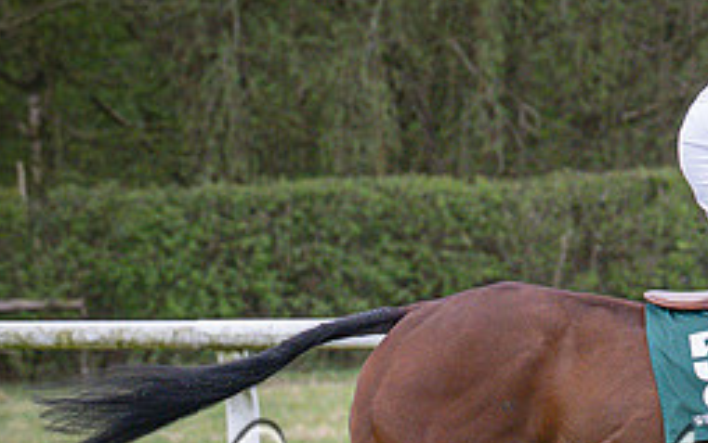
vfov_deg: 2.6
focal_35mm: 500
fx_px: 9652
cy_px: 496
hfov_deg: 4.2
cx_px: 558
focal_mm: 102
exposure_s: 1/1000
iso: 1600
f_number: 4
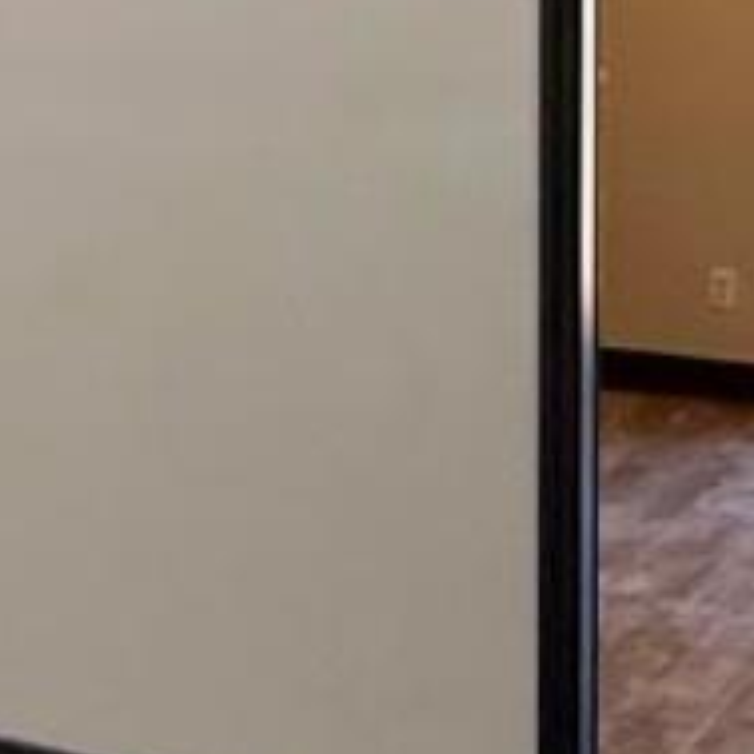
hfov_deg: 17.5
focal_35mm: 98
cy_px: -78
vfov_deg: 17.2
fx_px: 2415
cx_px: 112
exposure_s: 1/120
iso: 400
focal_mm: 2.22
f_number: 2.2
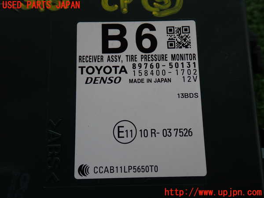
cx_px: 132
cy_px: 99
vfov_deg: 39.7
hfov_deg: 51.4
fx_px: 275
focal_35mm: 36
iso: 200
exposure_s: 1/40
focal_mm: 6.37
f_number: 2.5
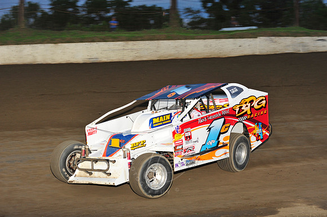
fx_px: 781
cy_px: 108
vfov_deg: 15.9
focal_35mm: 86
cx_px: 164
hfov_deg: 23.7
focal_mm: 86
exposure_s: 1/320
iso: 640
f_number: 6.3
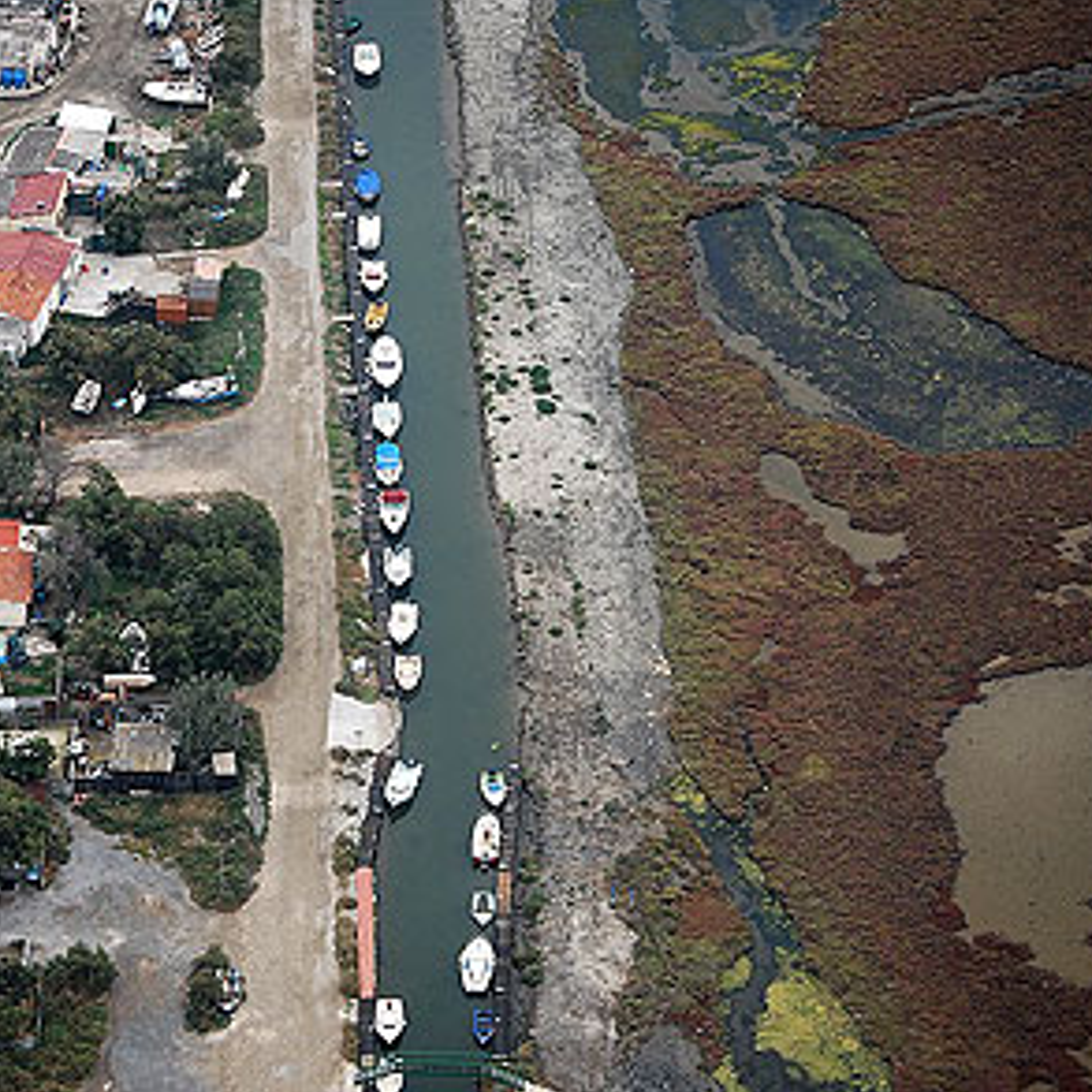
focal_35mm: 153
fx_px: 5461
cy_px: 553
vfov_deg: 11.4
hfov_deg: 11.4
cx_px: 287
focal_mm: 78
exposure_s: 1/400
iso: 200
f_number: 5
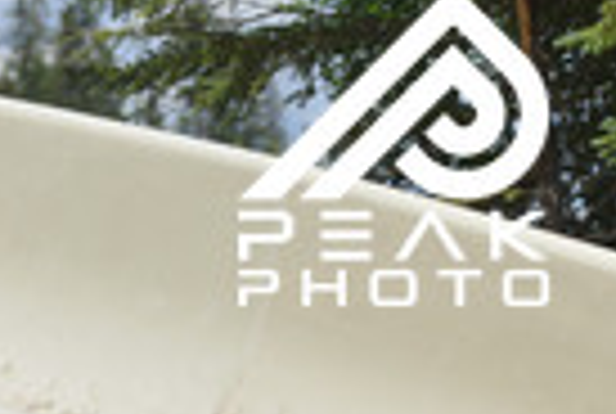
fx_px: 6088
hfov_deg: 5.8
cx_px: 710
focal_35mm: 355
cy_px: 583
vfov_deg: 3.9
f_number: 6.3
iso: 125
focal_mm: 122
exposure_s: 1/800
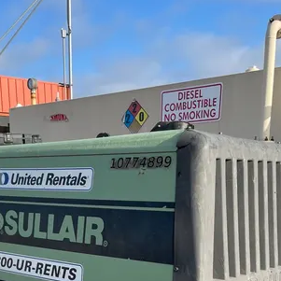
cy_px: 320
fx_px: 514
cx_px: 91
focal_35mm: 56
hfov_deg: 30.3
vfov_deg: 27.6
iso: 50
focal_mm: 4.2
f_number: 1.6
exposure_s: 1/2618
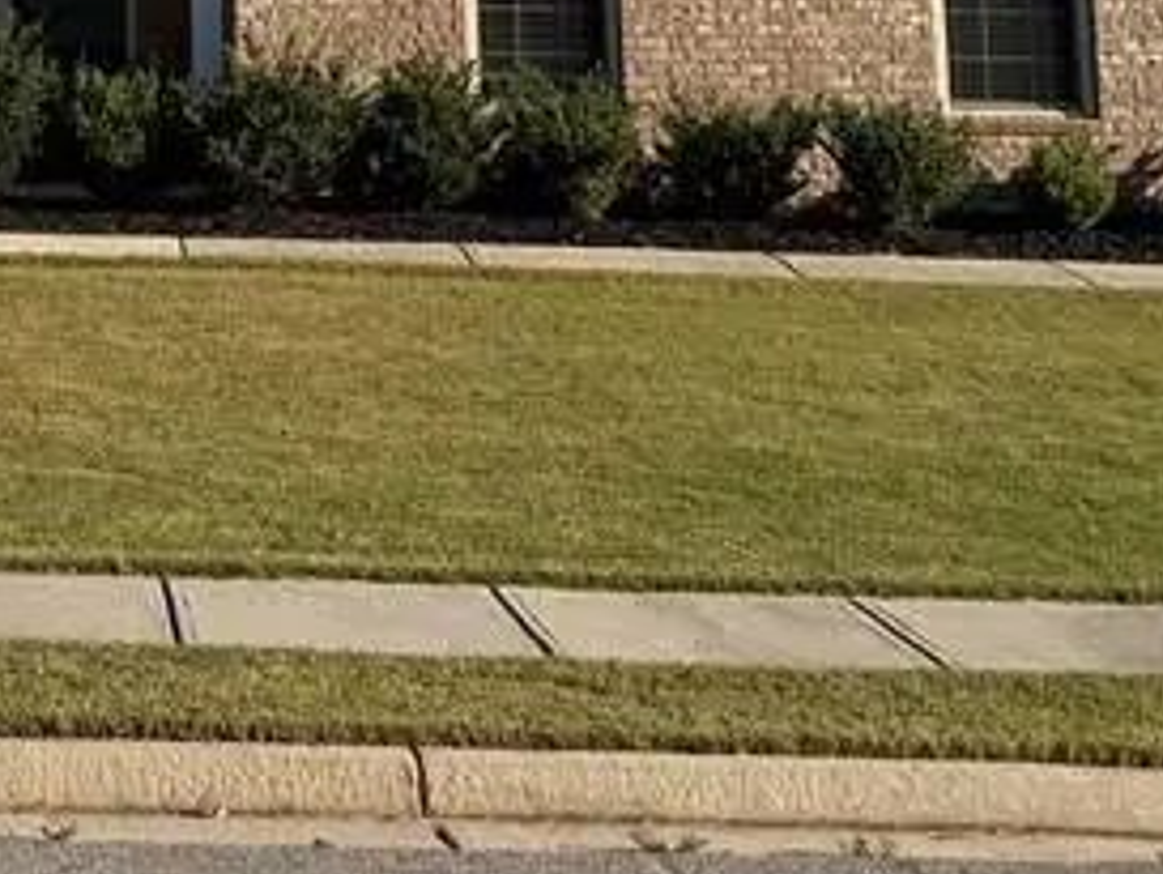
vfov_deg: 15.2
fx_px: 3025
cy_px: -452
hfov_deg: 21.0
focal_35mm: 90
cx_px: -26
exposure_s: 1/3279
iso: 80
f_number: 1.78
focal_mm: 6.76
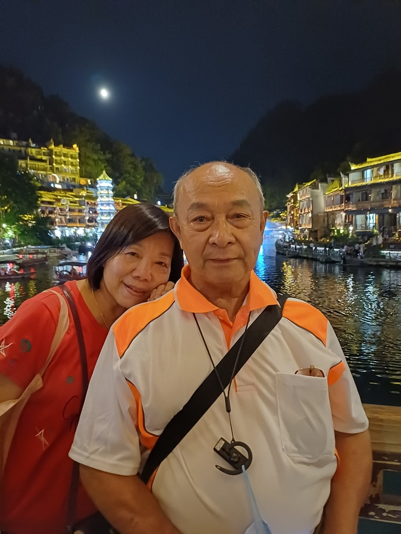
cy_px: 267
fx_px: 386
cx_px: 200
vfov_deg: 69.4
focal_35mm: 25
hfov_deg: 54.9
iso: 1600
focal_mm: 4.65
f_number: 1.8
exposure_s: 1/12.5
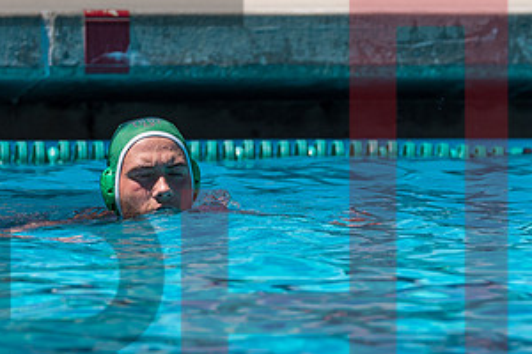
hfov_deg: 3.2
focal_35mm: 642
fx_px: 9487
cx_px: 181
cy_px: 209
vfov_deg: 2.1
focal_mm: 200
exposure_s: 1/2000
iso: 100
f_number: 3.5
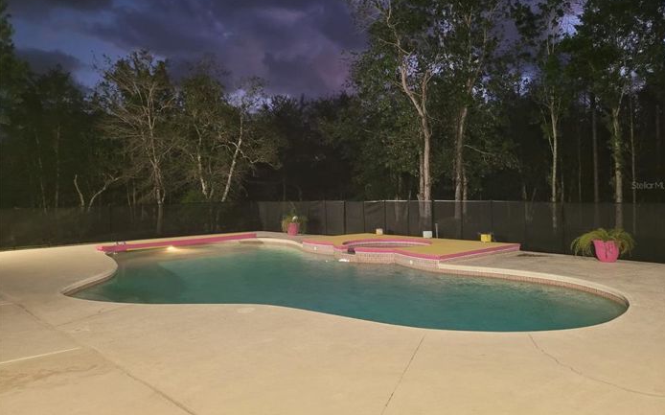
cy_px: 185
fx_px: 507
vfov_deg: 44.4
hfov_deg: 66.5
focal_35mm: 28
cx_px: 334
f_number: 1.8
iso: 800
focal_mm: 5.4
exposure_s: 1/24
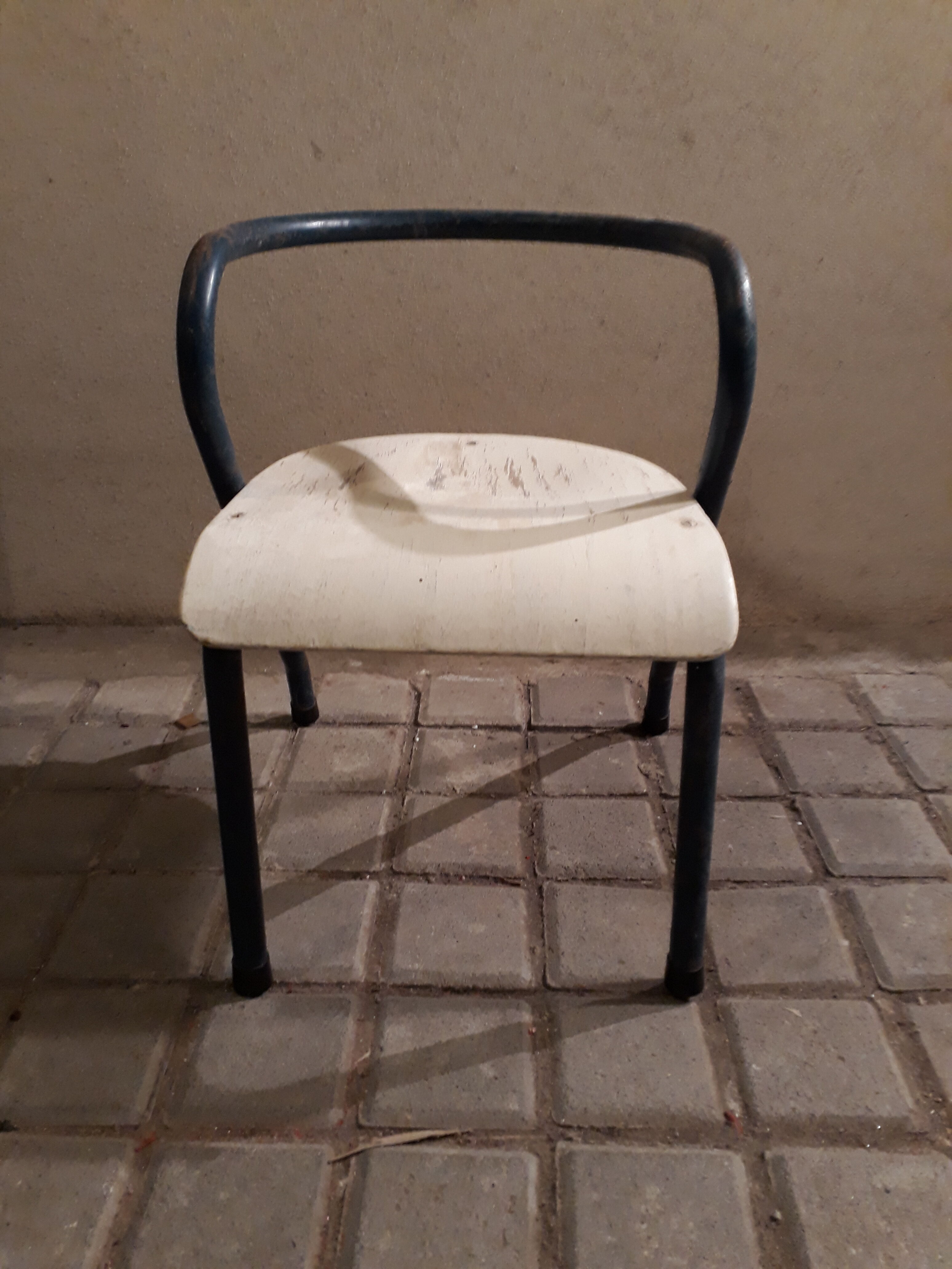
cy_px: 634
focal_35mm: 27
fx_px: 990
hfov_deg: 51.4
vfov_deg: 65.3
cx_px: 476
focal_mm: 3.6
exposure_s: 1/20
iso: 200
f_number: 1.9
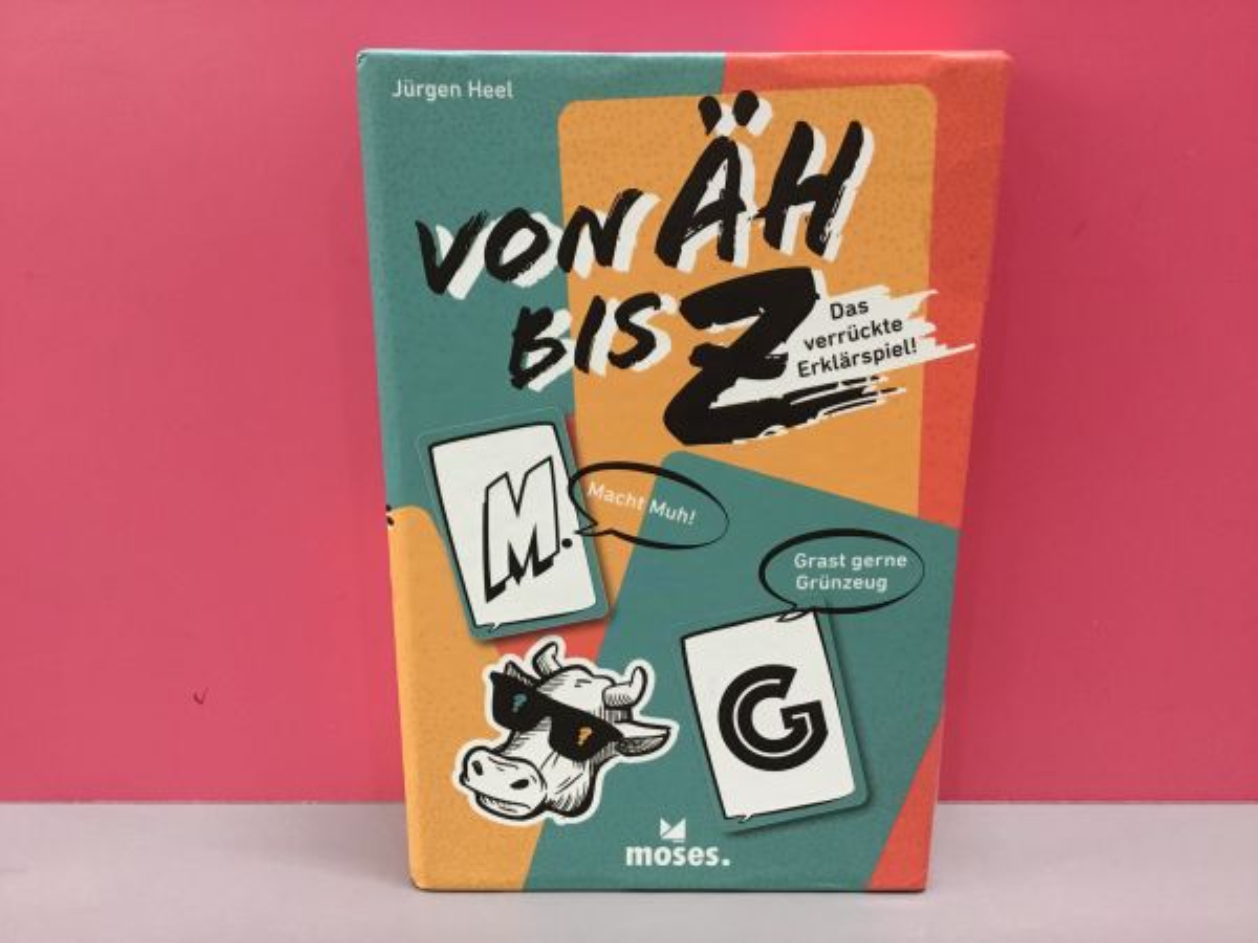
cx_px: 629
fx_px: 1127
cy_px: 472
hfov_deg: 58.4
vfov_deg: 45.4
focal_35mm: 31
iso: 160
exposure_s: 1/33
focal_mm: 3.3
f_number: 2.4
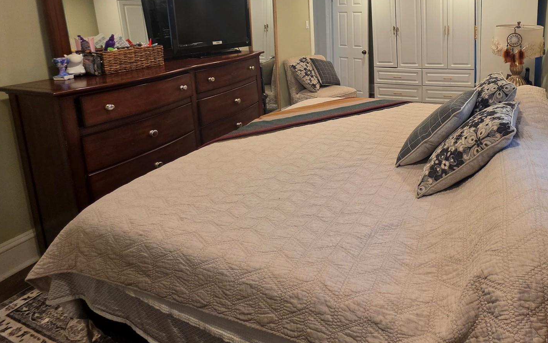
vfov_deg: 55.6
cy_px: 70
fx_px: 299
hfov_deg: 81.5
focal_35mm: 20
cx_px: 375
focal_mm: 2.2
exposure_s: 1/120
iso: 160
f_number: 1.9
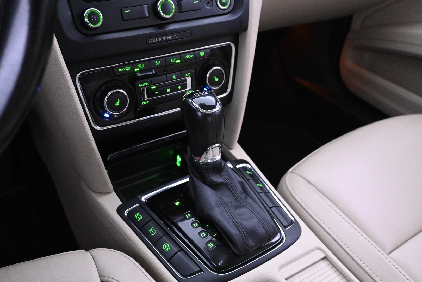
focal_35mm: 34
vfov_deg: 38.4
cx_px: 211
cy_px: 141
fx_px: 404
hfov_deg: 55.1
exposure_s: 1/40
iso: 9000
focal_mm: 23
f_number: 4.2
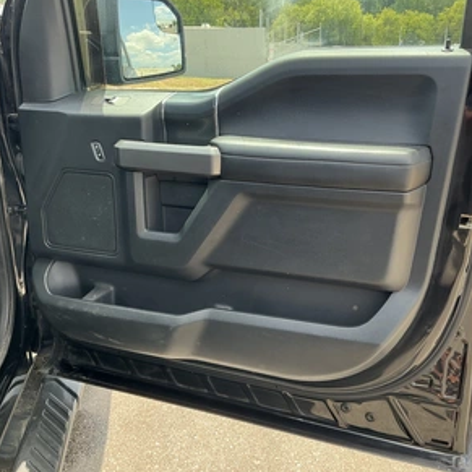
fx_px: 525
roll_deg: -2.0
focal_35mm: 34
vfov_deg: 48.5
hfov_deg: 48.4
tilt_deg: -16.8
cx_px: 256
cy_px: 237
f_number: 1.8
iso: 25
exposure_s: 1/181
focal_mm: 3
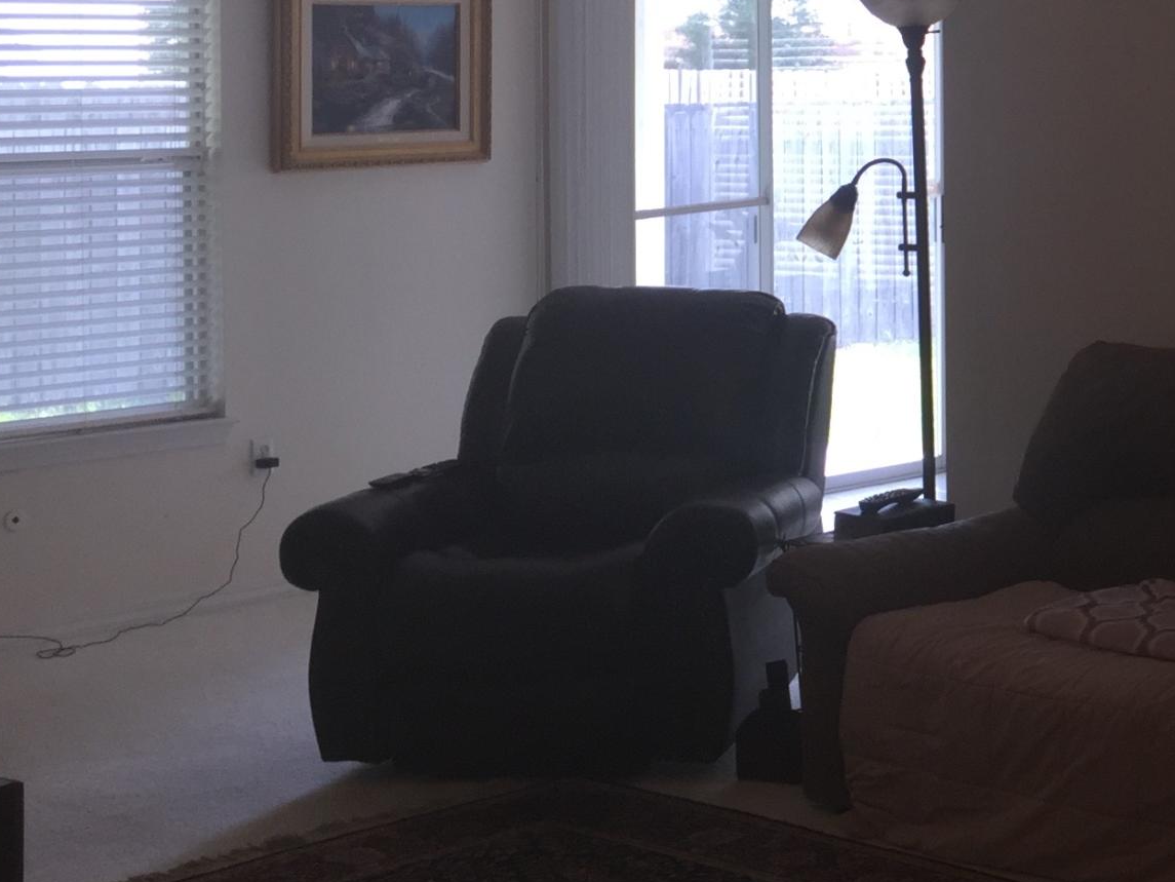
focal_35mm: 76
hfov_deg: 23.4
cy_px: 104
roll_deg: -0.6
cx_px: 1426
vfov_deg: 19.1
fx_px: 2580
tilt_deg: -1.6
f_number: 2.2
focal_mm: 4.15
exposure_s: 1/31
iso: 32
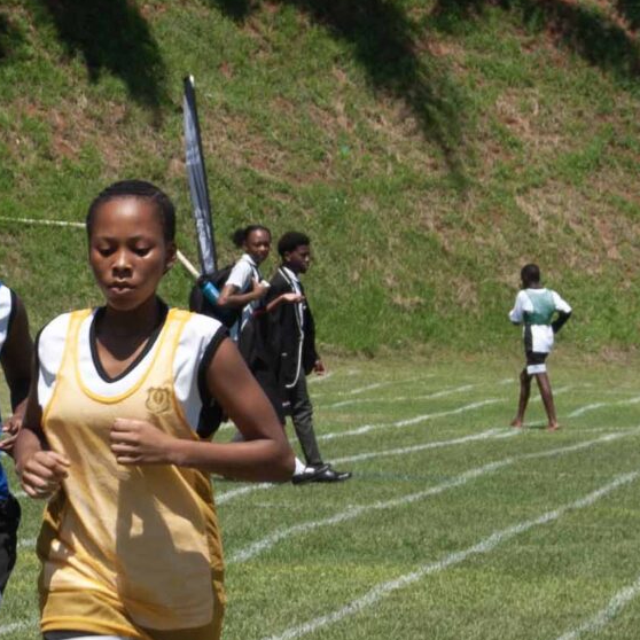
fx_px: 6734
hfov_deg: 5.4
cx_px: -48
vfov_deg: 5.4
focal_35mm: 322
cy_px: 427
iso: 100
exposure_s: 1/250
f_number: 8
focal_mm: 55
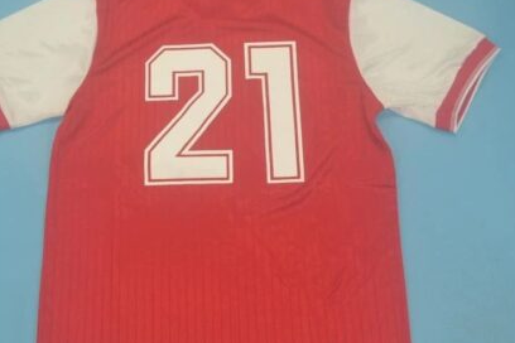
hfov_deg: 37.5
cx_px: 236
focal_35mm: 53
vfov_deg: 25.5
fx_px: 758
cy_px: 178
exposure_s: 1/100
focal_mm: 24
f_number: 4
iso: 200
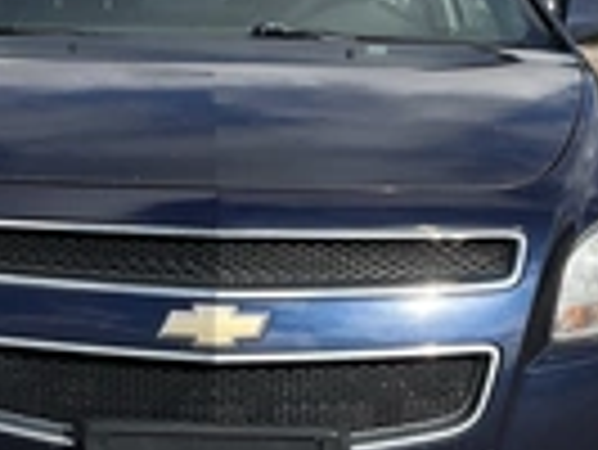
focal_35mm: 87
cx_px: 171
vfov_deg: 16.9
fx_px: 1504
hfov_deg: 22.3
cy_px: 351
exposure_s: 1/1912
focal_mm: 3
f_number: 1.8
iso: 25
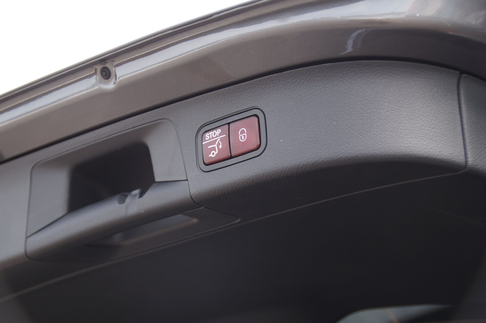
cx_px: 243
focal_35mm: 82
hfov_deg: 24.6
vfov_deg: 16.5
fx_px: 1113
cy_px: 162
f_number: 5
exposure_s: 1/100
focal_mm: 55
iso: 100
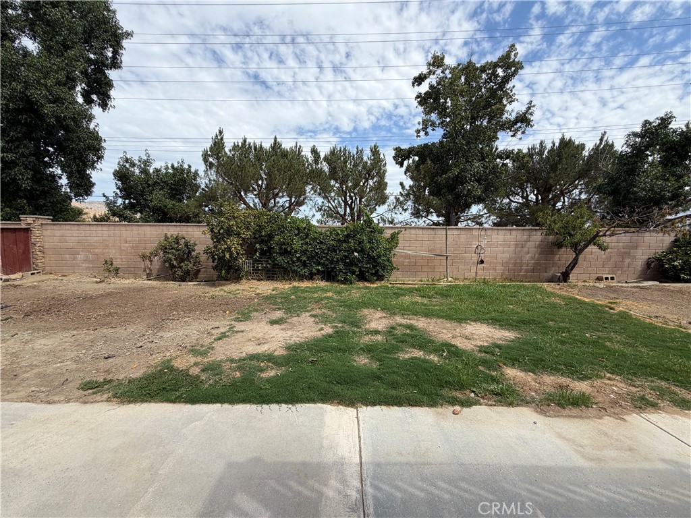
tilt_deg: -4.6
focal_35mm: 14
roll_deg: -0.3
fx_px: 279
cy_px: 259
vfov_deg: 85.7
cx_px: 346
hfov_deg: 102.1
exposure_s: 1/770
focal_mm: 2.22
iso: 25
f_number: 2.2
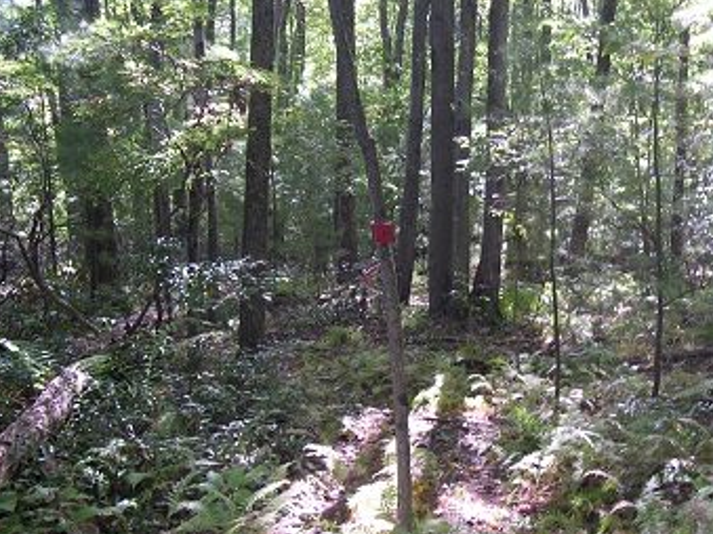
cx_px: 408
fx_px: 947
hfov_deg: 41.2
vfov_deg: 31.4
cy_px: 316
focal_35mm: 46
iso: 100
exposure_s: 1/45.1
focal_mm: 8
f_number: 2.8
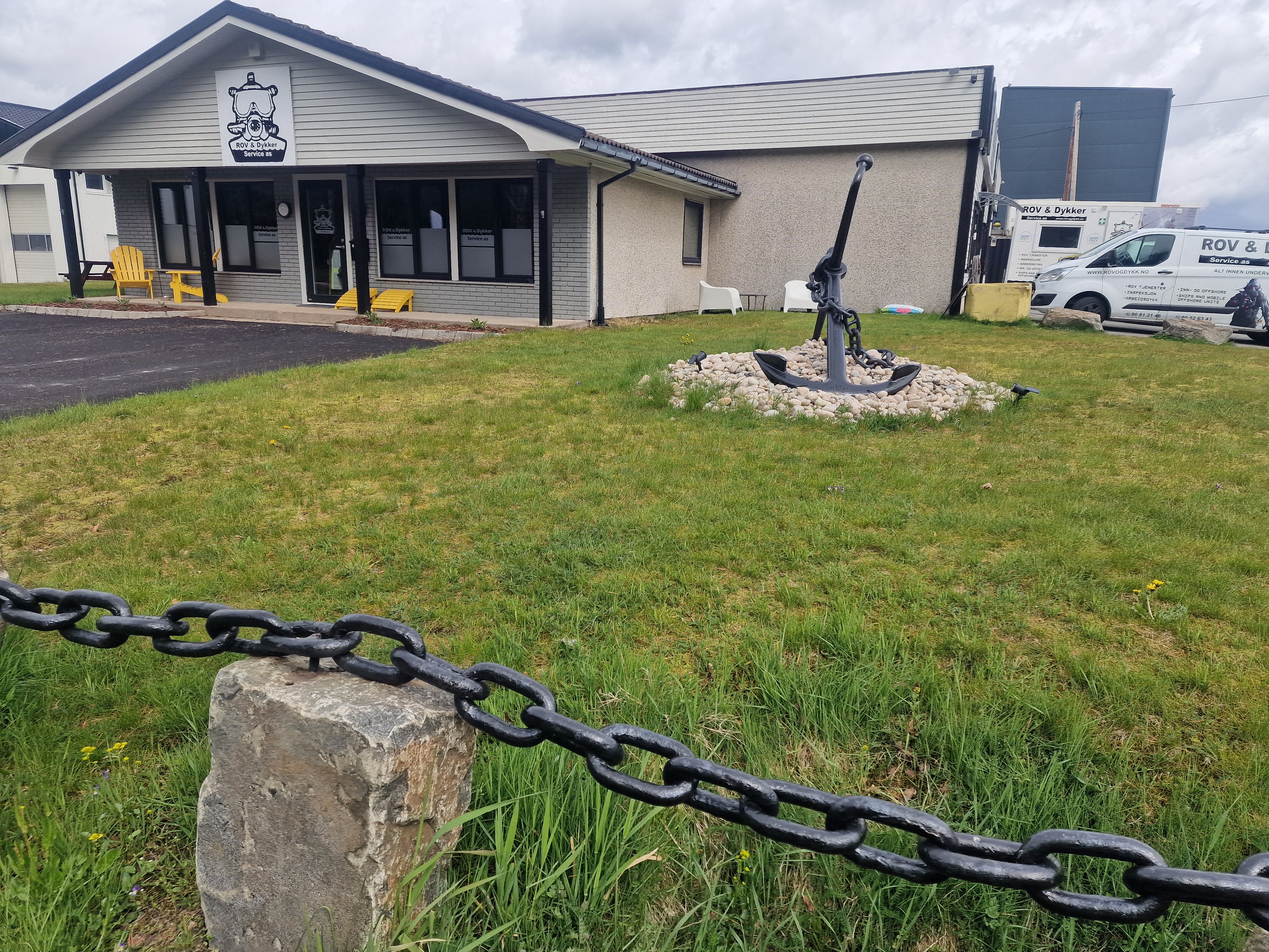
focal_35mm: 23
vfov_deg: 58.9
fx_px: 843
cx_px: 634
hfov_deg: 73.9
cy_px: 476
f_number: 1.8
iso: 50
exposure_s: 1/876
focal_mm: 6.4
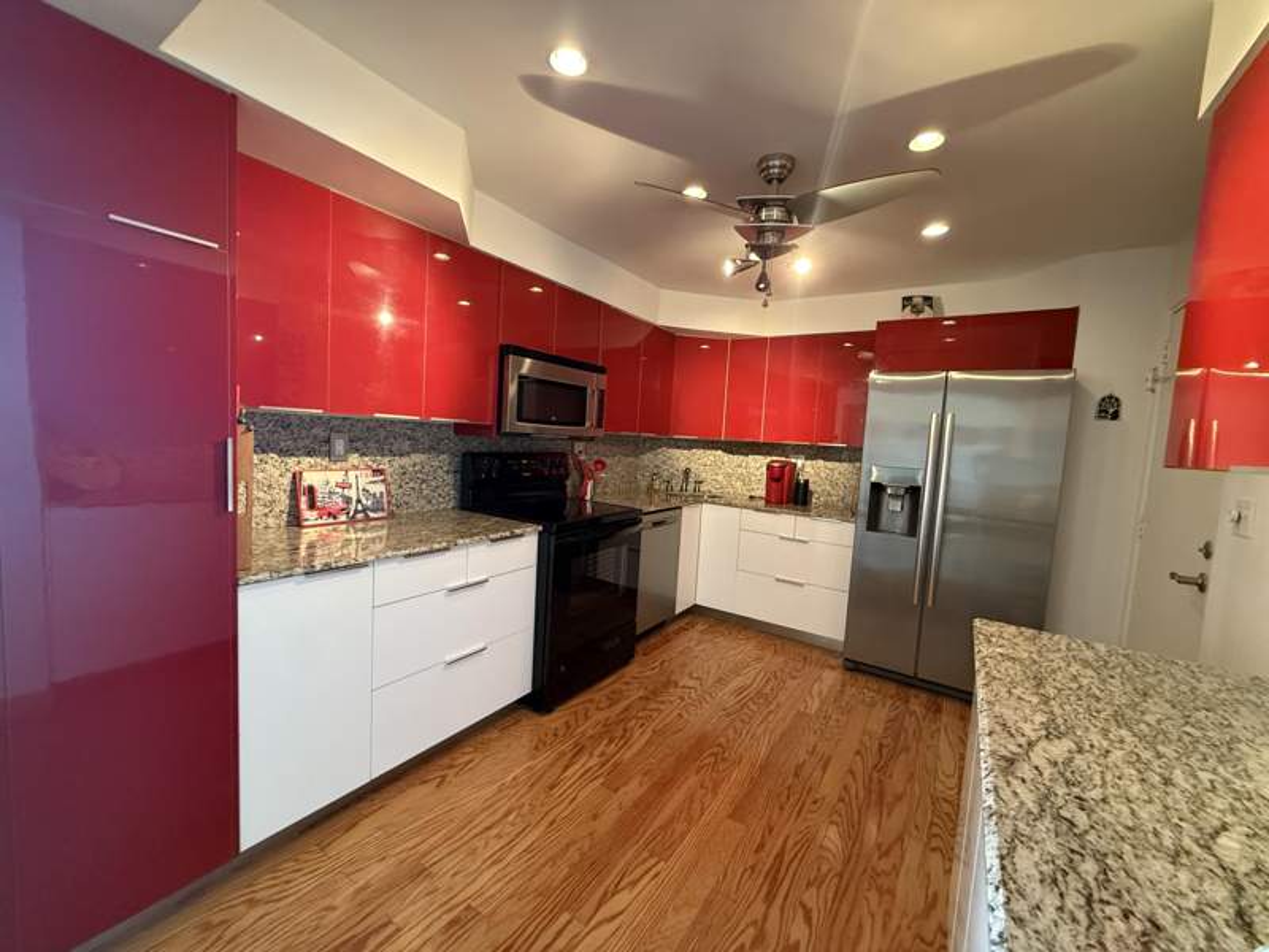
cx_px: 634
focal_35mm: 14
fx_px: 513
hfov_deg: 102.1
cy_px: 476
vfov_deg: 85.7
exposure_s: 1/60
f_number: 2.2
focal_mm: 2.22
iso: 640
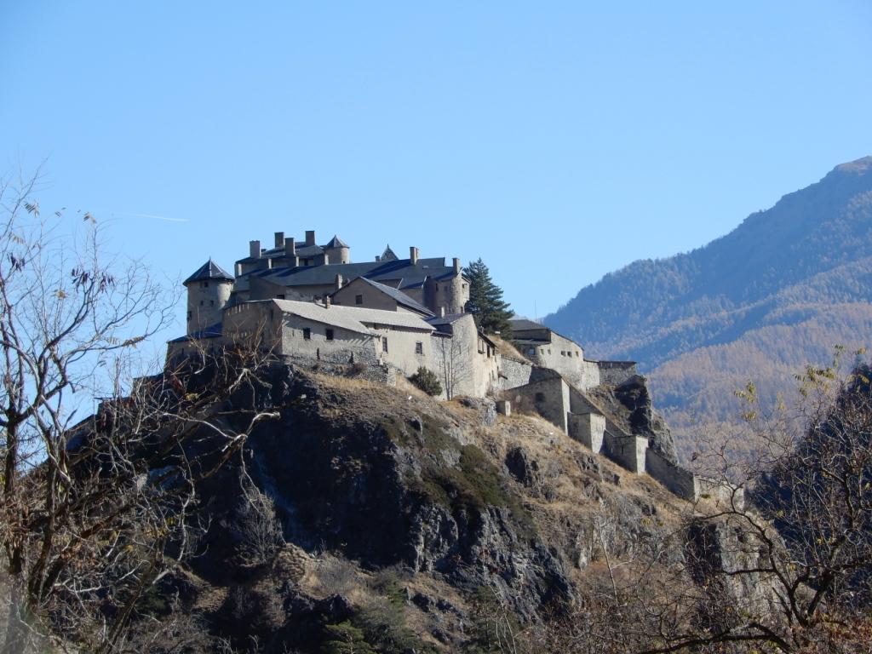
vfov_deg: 9.9
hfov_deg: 13.2
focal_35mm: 150
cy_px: 327
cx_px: 436
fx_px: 3779
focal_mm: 26.8
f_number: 5.6
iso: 80
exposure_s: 1/320
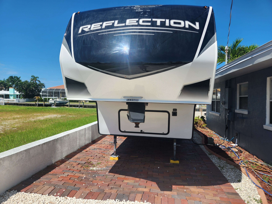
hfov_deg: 73.9
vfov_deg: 58.9
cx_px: 136
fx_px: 181
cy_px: 102
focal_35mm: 23
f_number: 1.8
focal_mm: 5.4
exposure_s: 1/1695
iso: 20
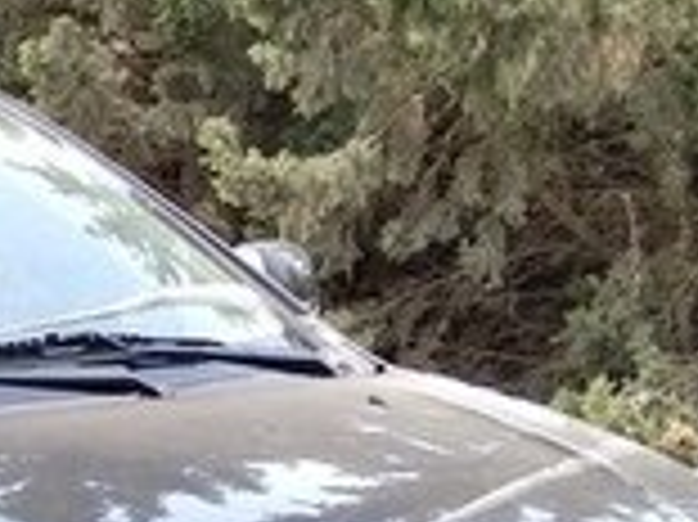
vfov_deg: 12.9
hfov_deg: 16.8
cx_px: -176
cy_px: 668
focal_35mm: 111
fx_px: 2236
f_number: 2.2
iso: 125
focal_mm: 3.83
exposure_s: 1/100
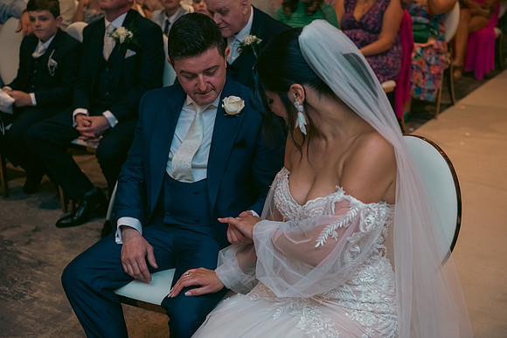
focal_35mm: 52
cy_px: 169
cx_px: 254
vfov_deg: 26.0
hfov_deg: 38.2
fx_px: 732
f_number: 3.5
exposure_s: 1/160
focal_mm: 52
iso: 800
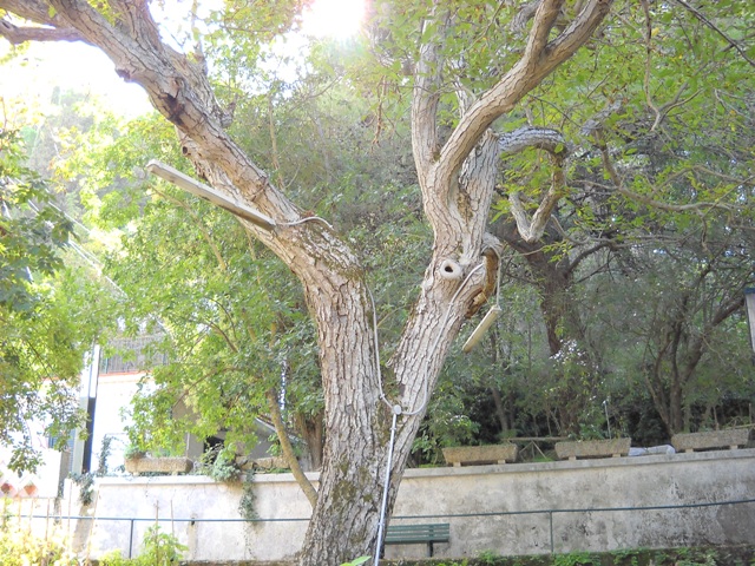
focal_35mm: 41
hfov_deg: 45.8
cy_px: 283
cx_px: 378
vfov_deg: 35.1
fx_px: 894
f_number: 3.1
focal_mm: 6.72
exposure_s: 1/60
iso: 161
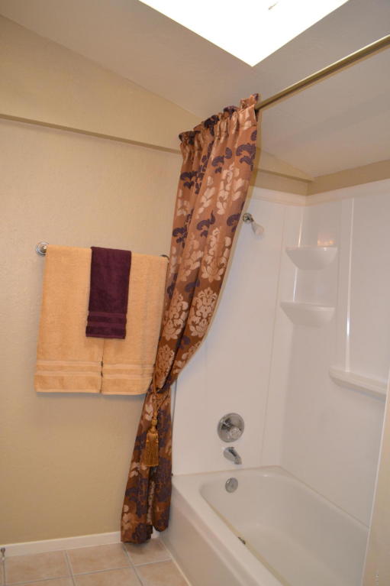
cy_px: 293
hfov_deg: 47.9
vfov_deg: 67.4
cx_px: 195
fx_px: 439
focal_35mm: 27
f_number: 3.5
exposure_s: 1/60
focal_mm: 18
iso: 720
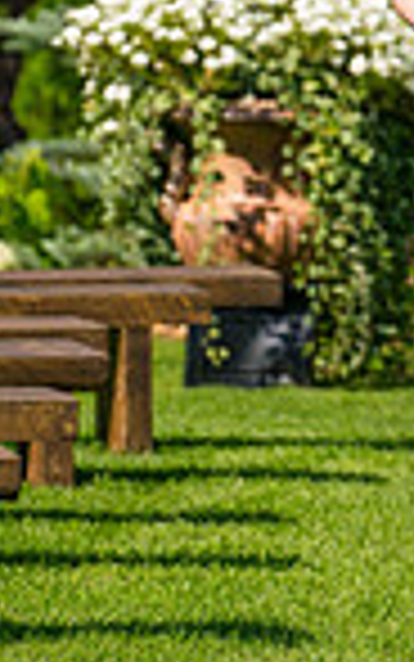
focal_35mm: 467
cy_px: -59
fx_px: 8422
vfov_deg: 4.5
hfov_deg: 2.8
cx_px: 639
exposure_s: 1/2500
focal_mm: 150
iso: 400
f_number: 4
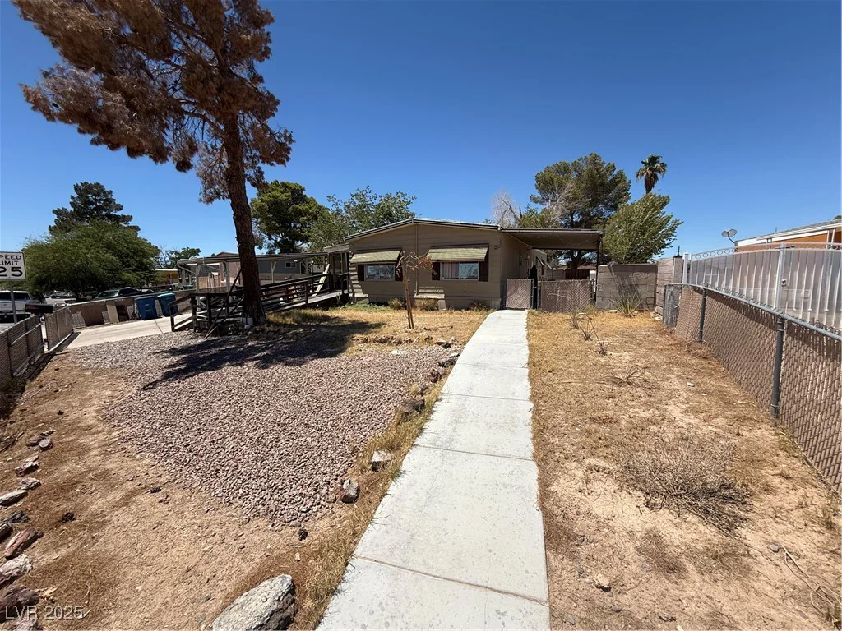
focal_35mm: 14
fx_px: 341
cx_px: 421
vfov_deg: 85.7
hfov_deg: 102.1
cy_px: 316
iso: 50
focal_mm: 2.22
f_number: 2.2
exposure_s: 1/2506
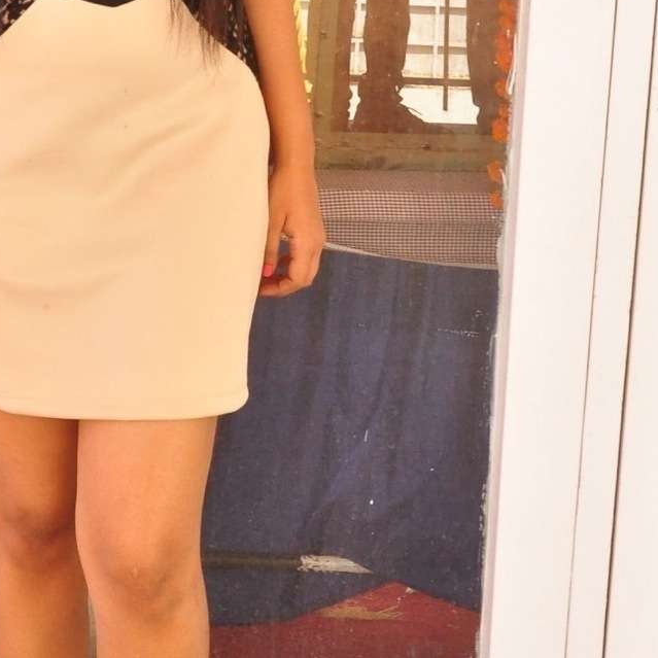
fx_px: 2323
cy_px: 158
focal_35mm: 108
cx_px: 232
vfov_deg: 16.0
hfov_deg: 16.1
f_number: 10
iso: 1250
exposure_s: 1/125
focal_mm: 30
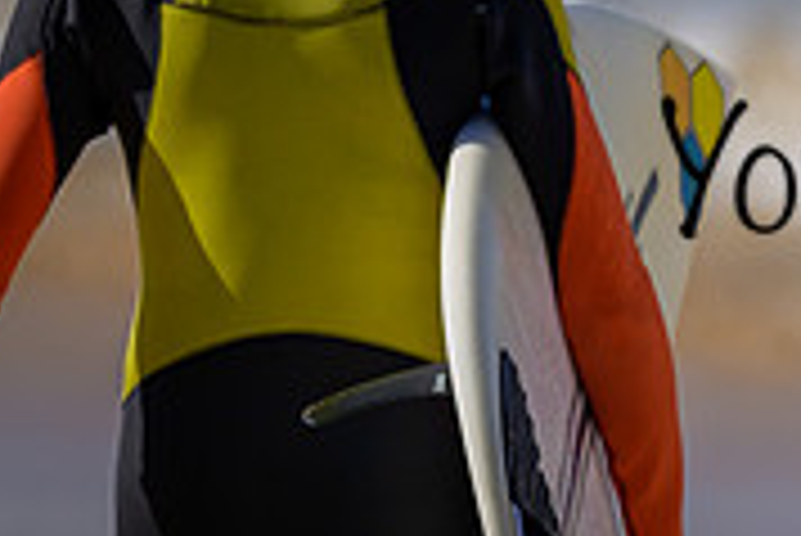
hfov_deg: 0.8
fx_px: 58096
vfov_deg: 0.5
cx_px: 1125
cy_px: 128
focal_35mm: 2609
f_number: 6.3
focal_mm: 800
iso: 360
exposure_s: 1/2000
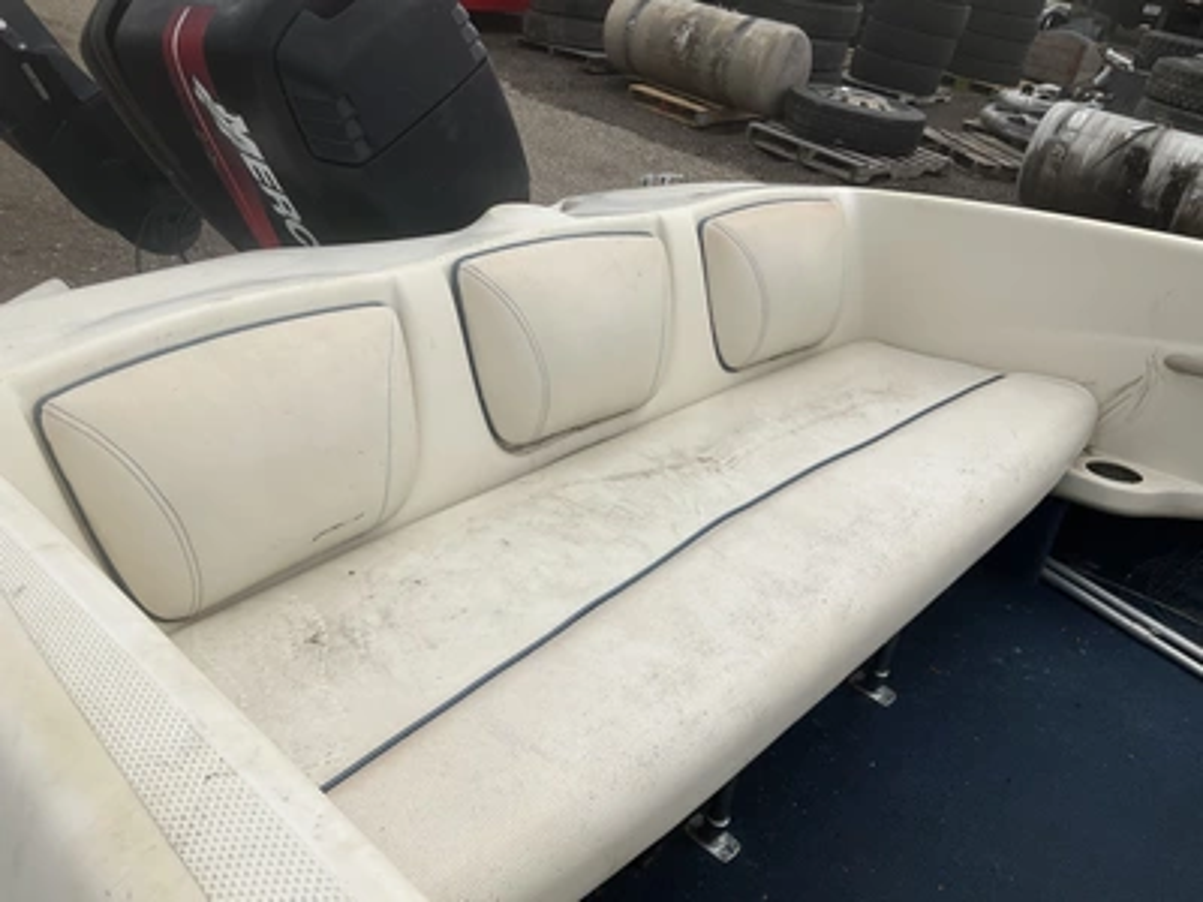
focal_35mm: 29
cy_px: 451
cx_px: 602
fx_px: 1008
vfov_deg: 48.2
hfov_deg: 61.7
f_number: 1.8
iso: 25
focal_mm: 3
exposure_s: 1/3788
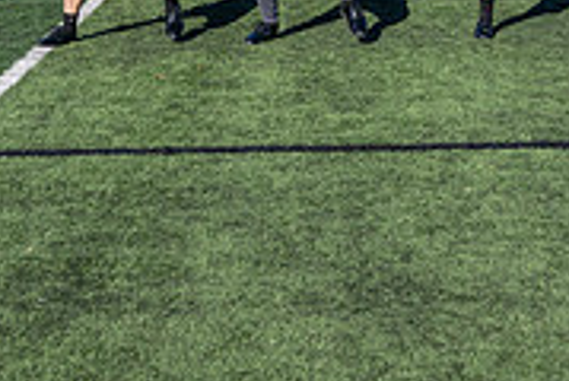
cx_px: 229
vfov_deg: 13.3
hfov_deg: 21.0
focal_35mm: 97
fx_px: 1536
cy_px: -211
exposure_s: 1/2000
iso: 320
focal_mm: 30
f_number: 5
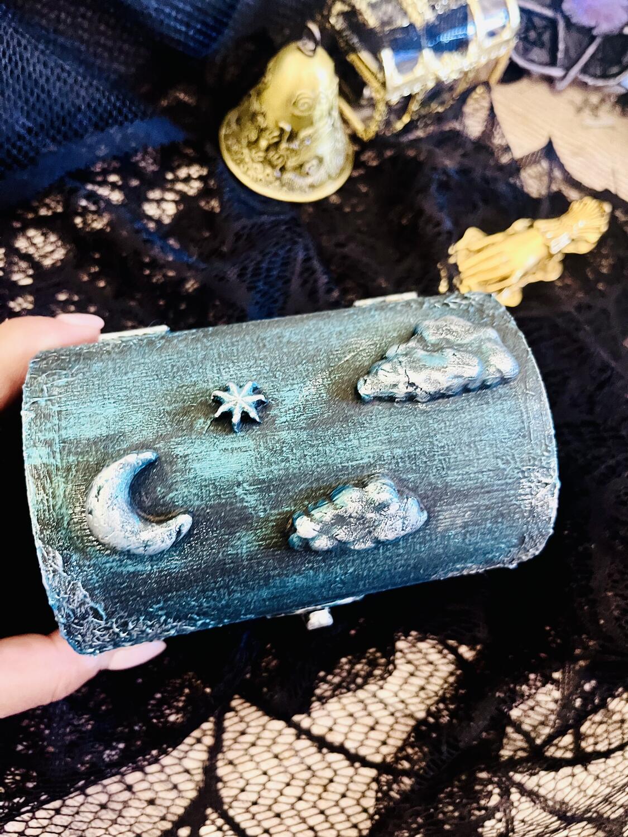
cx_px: 314
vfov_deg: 67.3
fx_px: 629
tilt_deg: -69.0
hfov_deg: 53.1
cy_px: 418
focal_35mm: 26
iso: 400
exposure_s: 1/33
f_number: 1.6
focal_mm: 5.1
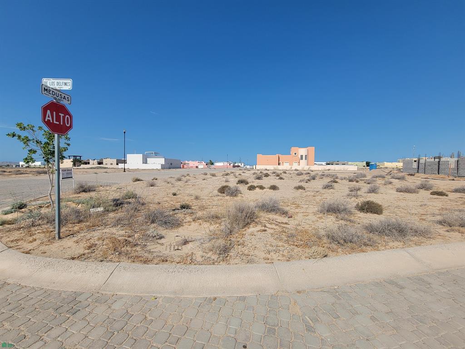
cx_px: 232
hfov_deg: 106.2
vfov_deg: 89.9
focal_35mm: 13
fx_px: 175
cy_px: 174
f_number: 2.2
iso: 50
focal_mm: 2.2
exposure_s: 1/2851
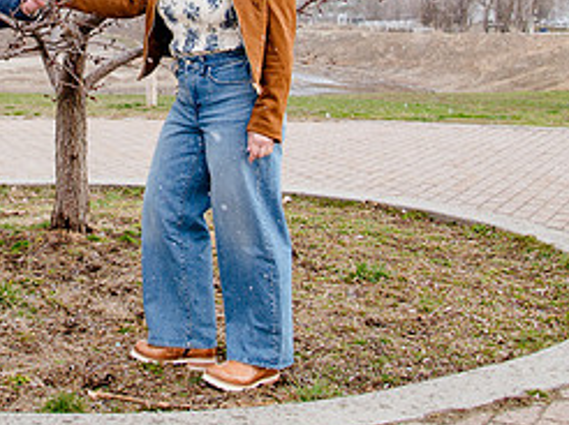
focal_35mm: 68
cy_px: -47
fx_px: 1117
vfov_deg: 20.5
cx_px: 66
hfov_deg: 27.6
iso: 250
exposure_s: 1/250
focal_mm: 24
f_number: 5.6
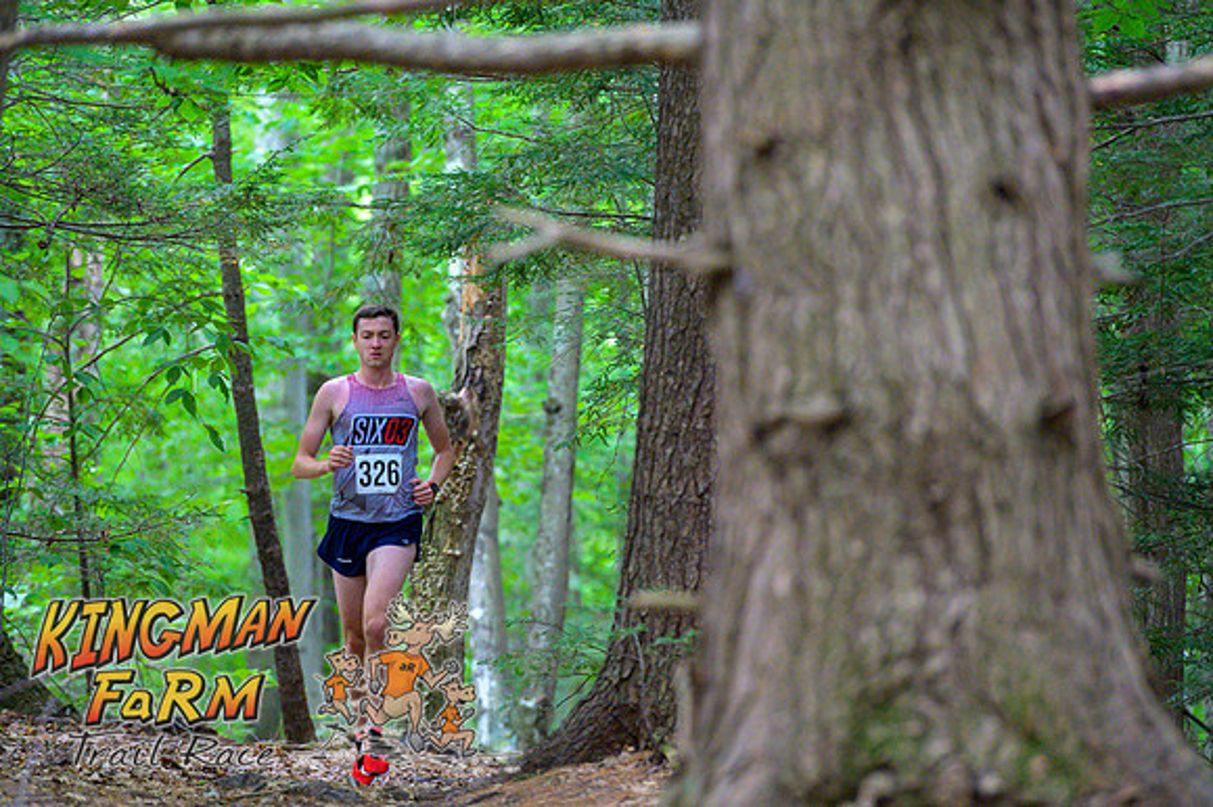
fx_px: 6735
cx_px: 606
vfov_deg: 6.9
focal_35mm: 200
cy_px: 404
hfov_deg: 10.3
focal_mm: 200
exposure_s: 1/200
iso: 8000
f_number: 4
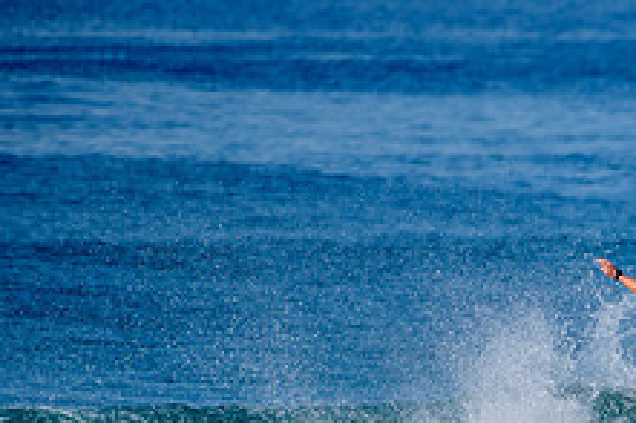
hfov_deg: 1.6
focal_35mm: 1312
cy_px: 508
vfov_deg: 1.0
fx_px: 23161
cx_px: 800
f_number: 5.6
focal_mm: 500
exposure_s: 1/1600
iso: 125
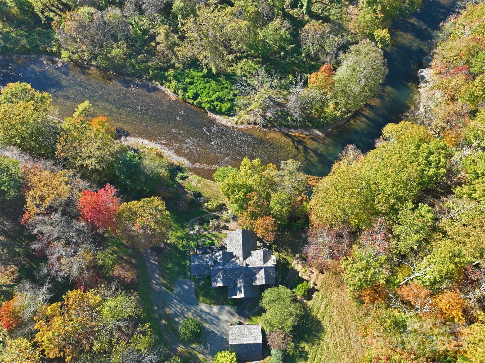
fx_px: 336
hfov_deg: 71.6
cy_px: 182
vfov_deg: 56.8
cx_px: 242
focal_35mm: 24
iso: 110
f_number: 2.8
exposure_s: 1/400
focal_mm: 12.29
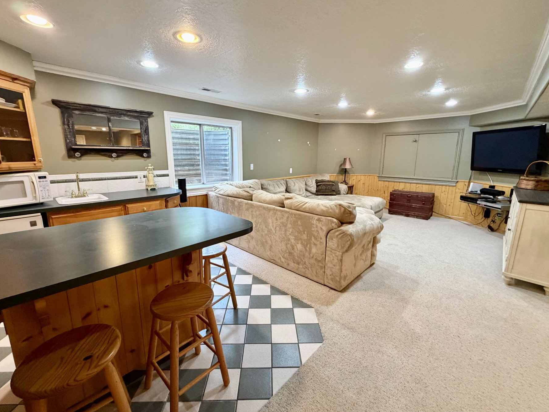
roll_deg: -0.2
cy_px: 200
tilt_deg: -11.4
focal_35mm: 15
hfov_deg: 98.2
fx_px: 238
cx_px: 278
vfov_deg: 81.7
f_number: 2.2
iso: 320
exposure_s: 1/60
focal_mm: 2.22
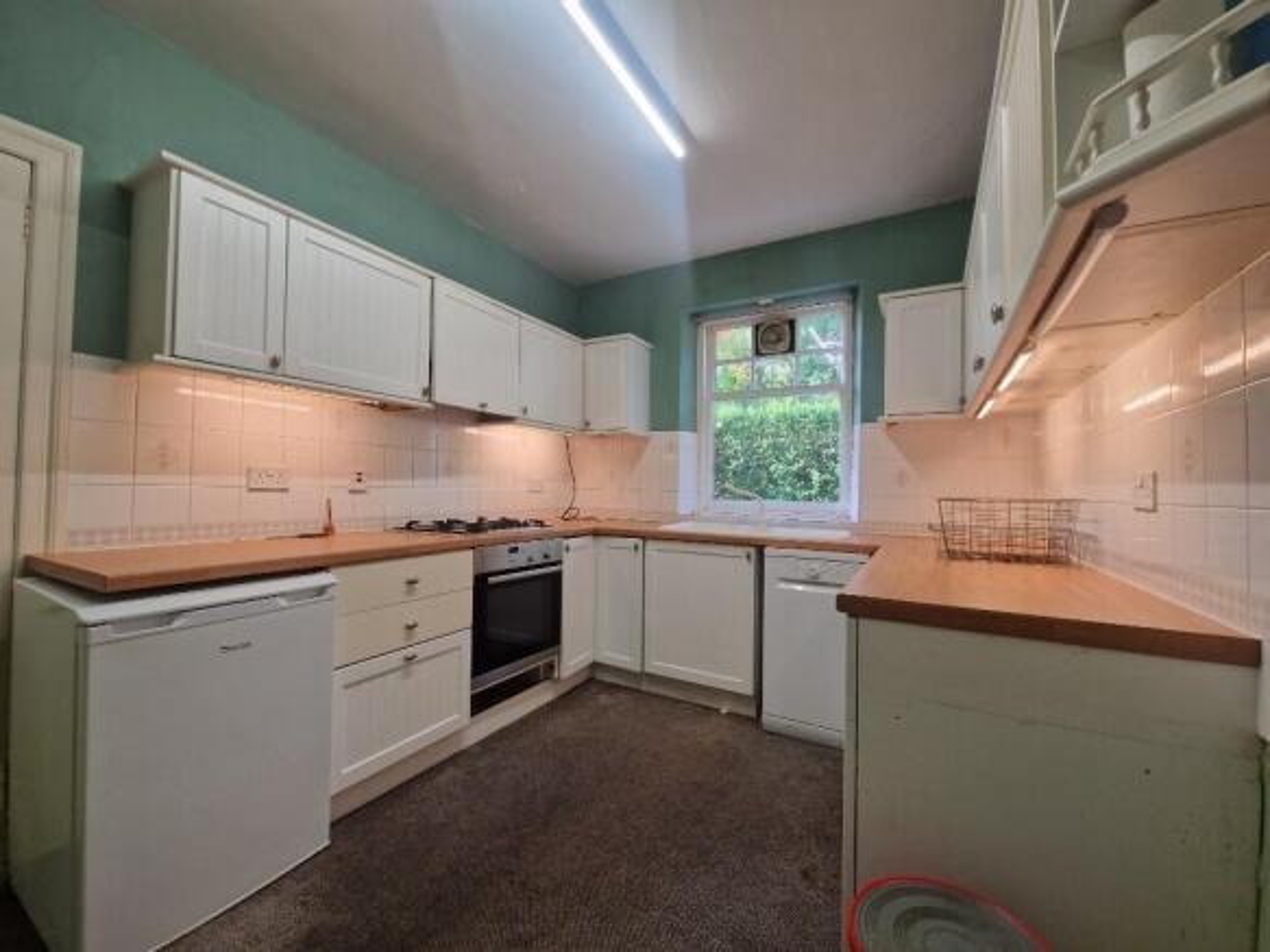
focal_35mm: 13
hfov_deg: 106.2
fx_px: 477
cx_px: 635
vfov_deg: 89.9
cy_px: 476
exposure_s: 1/50
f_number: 2.2
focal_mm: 2.2
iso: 100
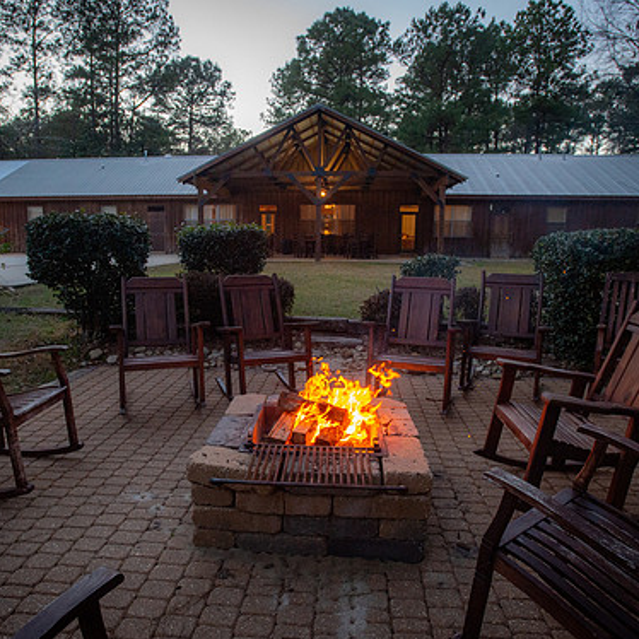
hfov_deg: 62.8
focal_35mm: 25
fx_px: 522
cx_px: 287
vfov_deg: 62.9
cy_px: 316
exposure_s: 1/200
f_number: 4.5
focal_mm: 19
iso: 4000
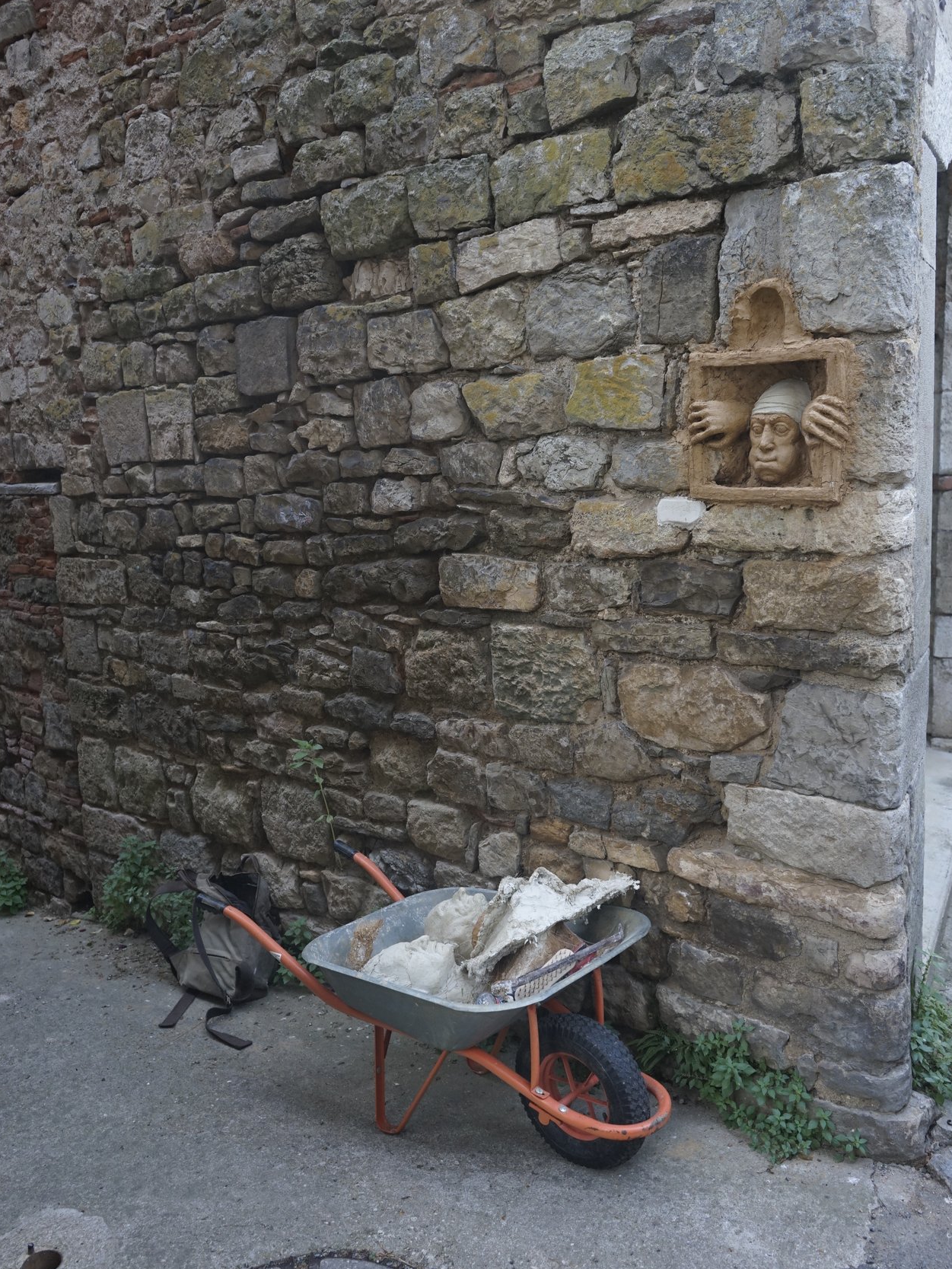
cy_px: 603
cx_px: 473
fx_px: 1136
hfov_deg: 45.5
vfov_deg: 58.3
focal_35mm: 31
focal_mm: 28
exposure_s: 1/160
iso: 1000
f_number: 4
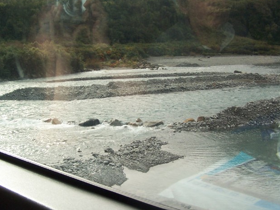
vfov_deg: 29.7
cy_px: 101
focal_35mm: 49
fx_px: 396
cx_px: 123
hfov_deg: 38.9
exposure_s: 1/180
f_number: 2.8
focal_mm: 6.3
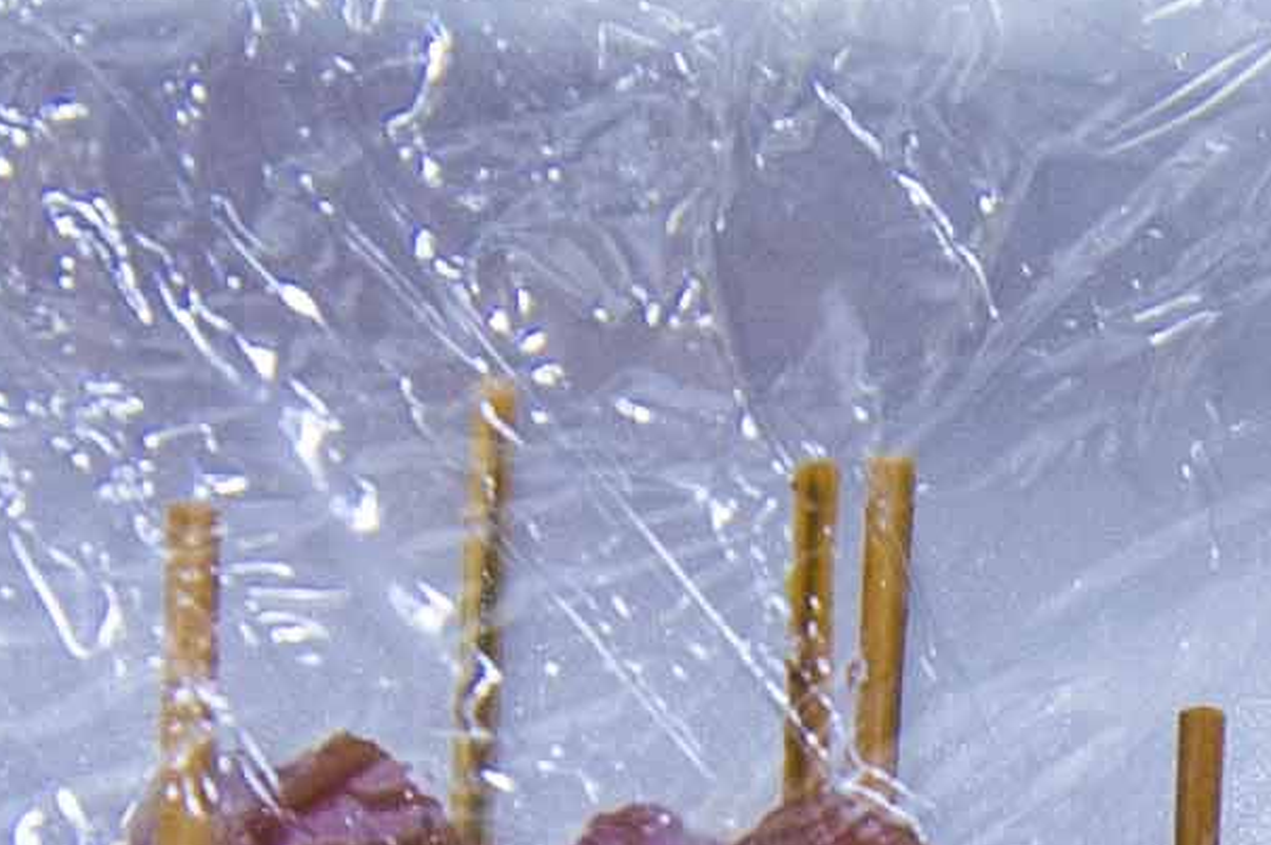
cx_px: 2032
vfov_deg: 5.4
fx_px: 8713
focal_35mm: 247
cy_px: 1958
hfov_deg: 8.1
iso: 1250
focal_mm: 35
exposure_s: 1/200
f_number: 5.6
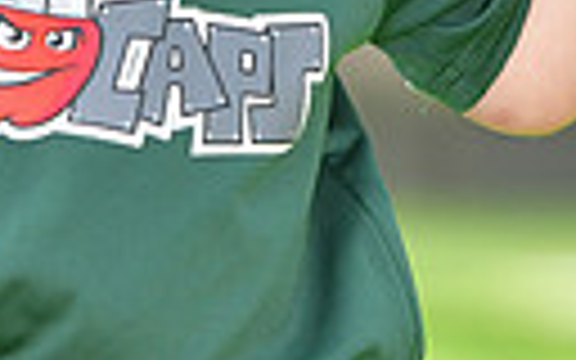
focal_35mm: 830
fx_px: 13029
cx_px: -58
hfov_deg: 2.5
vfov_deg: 1.6
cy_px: -344
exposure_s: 1/2000
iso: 500
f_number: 4
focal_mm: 120
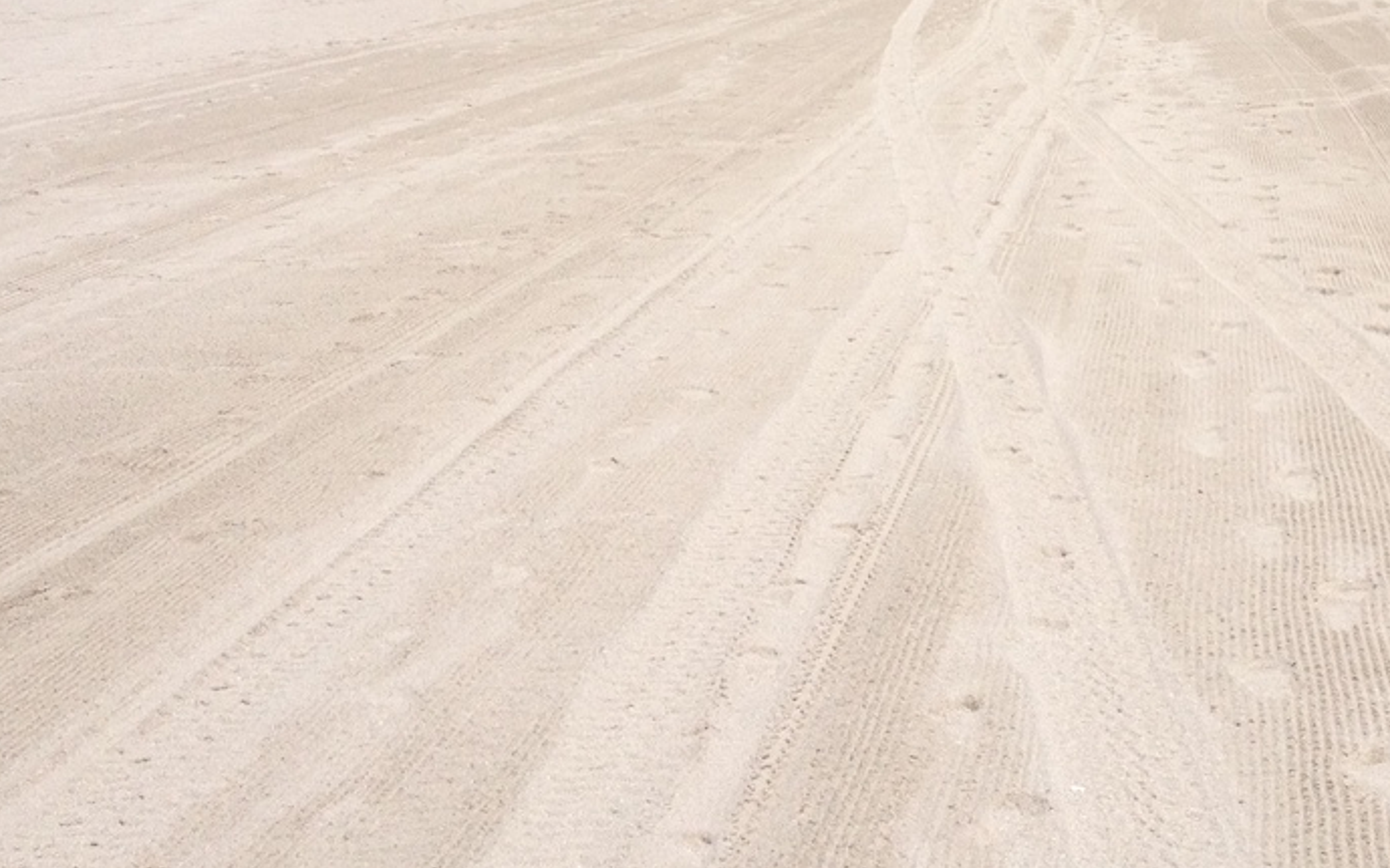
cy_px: -234
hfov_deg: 23.5
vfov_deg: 14.6
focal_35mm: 86
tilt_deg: -0.1
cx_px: 1235
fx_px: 3257
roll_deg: +2.2
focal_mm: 4.28
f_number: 2.4
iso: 50
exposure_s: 1/4255
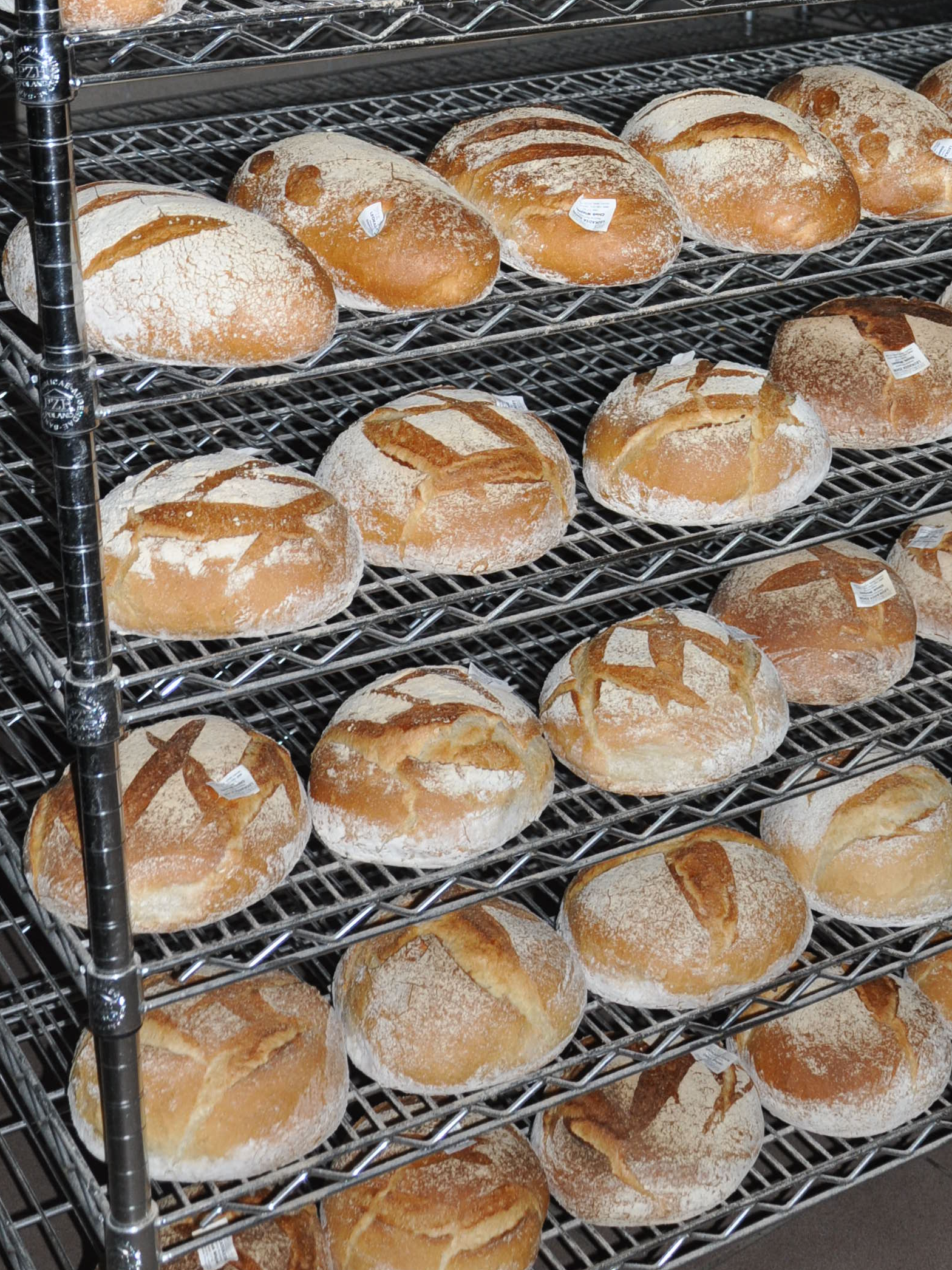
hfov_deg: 22.2
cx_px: 794
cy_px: 43
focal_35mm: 65
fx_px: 2384
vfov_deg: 28.3
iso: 320
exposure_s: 1/60
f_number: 3.8
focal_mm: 22
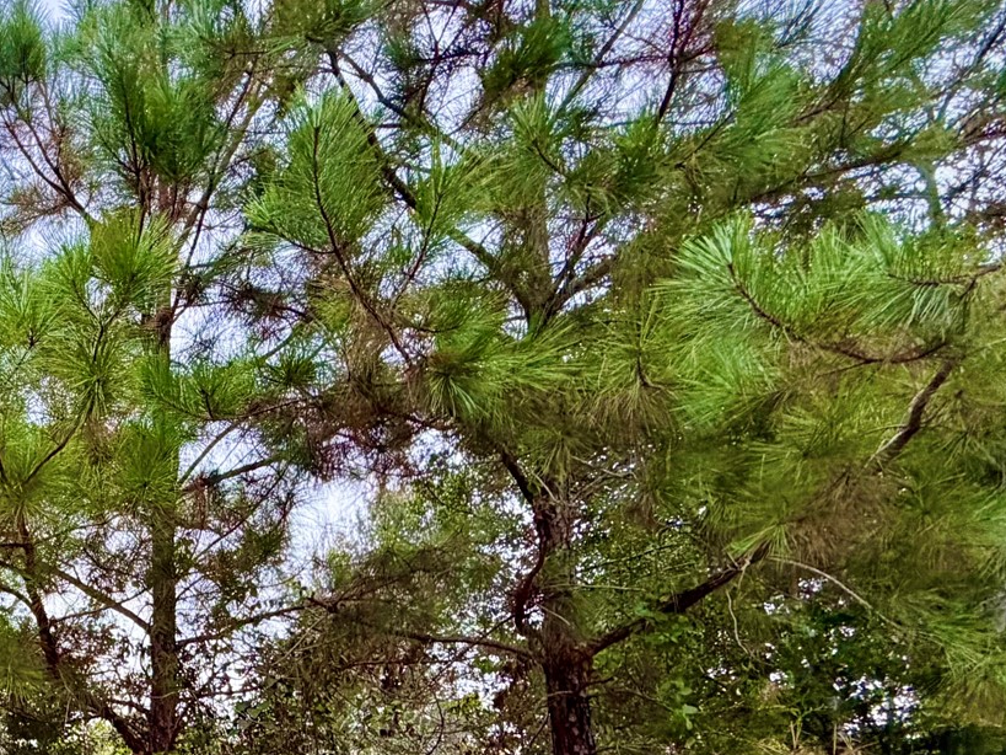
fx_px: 1017
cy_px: 805
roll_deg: +1.4
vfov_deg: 35.5
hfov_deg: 41.8
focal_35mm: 35
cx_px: -101
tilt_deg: +6.1
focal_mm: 2.22
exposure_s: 1/121
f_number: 2.2
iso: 160
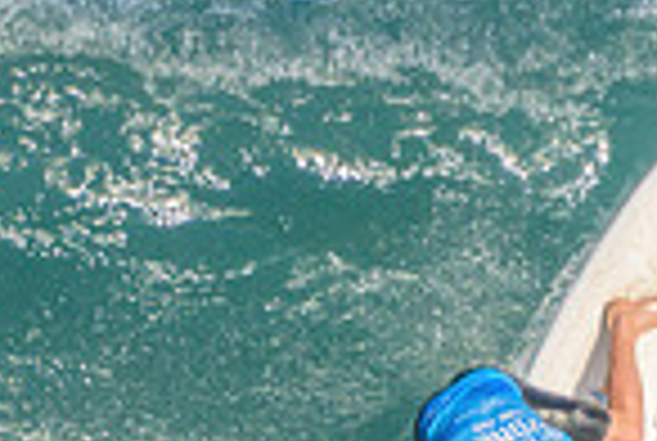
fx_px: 69948
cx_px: 821
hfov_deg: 0.5
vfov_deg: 0.4
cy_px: 592
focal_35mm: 3825
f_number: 11
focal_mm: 900
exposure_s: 1/3200
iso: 2500
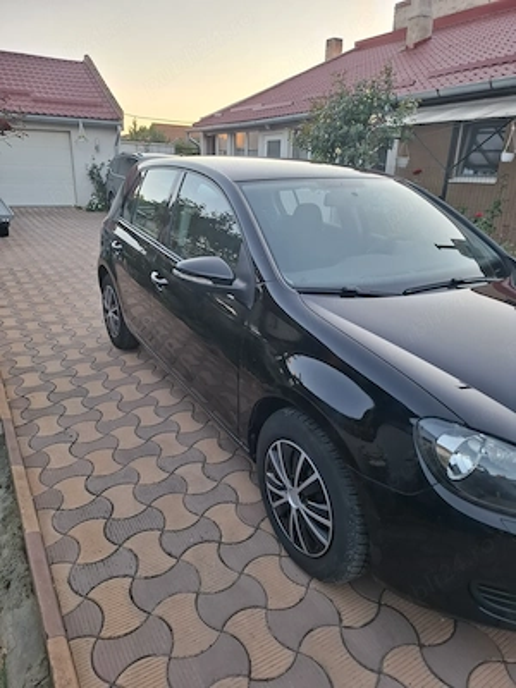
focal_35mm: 23
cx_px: 258
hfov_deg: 58.9
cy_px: 344
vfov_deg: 73.9
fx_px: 457
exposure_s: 1/100
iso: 50
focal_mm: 5.54
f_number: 1.8
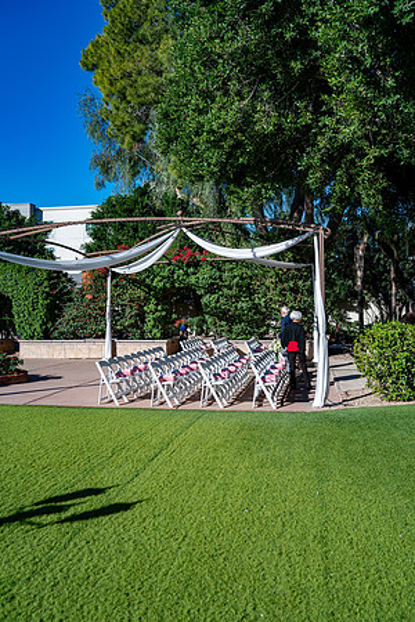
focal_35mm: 35
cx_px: 208
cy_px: 311
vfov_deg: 54.4
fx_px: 605
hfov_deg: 37.9
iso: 100
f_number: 4
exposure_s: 1/800
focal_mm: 35
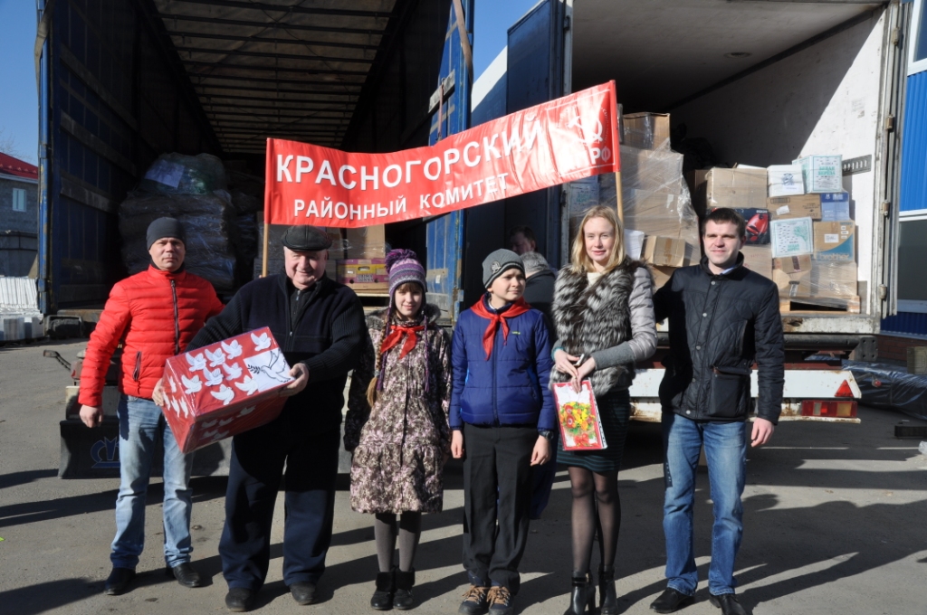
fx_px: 1003
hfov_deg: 49.6
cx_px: 464
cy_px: 308
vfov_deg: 34.1
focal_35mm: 39
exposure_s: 1/200
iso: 200
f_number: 14
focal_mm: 26
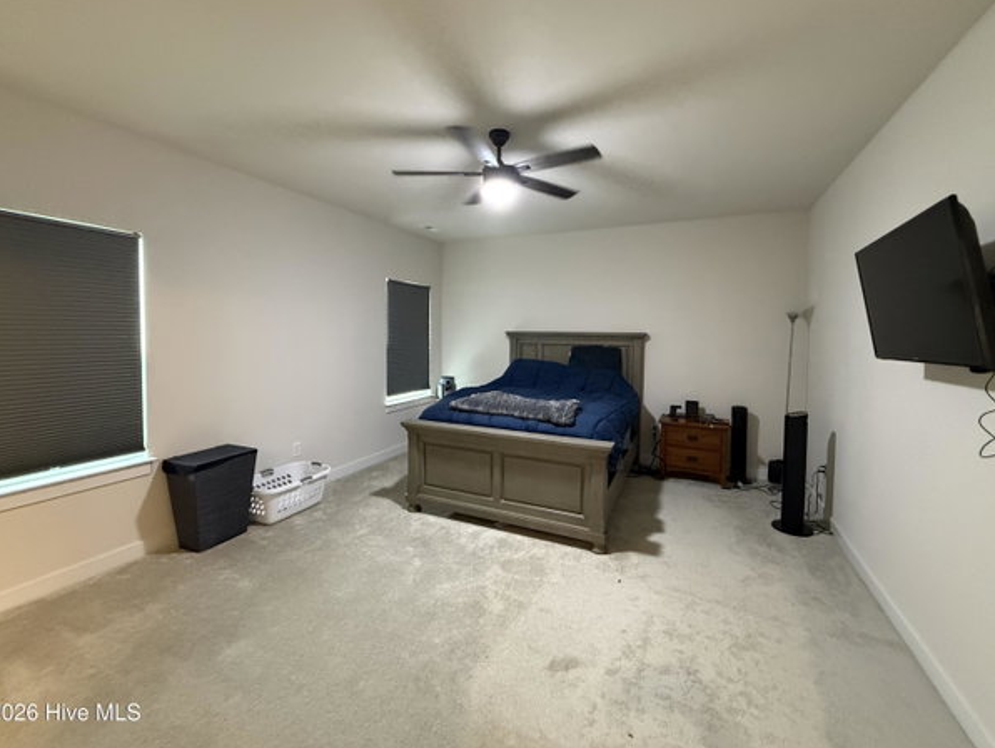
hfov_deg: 98.1
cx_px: 503
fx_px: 432
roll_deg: -0.5
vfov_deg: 81.7
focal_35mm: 15
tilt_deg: -2.3
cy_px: 349
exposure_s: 1/60
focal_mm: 2.22
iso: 800
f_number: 2.2
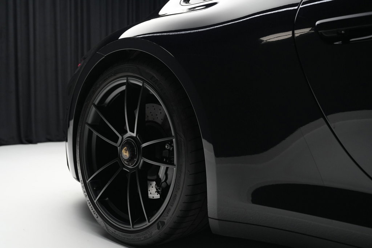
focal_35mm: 35
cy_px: 124
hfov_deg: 54.4
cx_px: 186
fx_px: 362
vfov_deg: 37.9
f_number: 4
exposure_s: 1/60
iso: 2500
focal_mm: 35
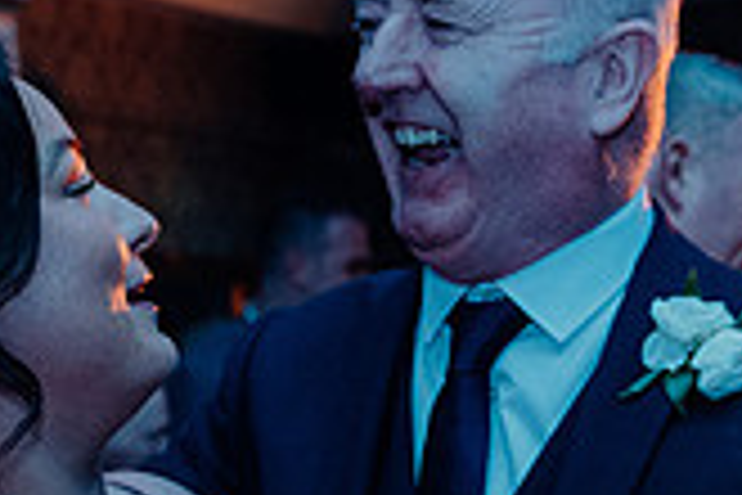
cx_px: 495
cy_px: 601
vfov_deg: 11.6
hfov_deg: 17.6
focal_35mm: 116
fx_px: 2391
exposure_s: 1/160
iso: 2500
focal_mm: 33
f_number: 3.5
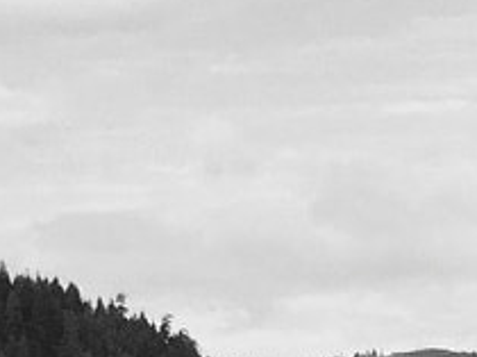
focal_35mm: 221
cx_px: 643
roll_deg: -1.0
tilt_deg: -5.0
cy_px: 730
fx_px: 3042
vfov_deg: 6.5
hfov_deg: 8.8
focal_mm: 4.15
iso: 32
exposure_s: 1/1412
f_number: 2.2
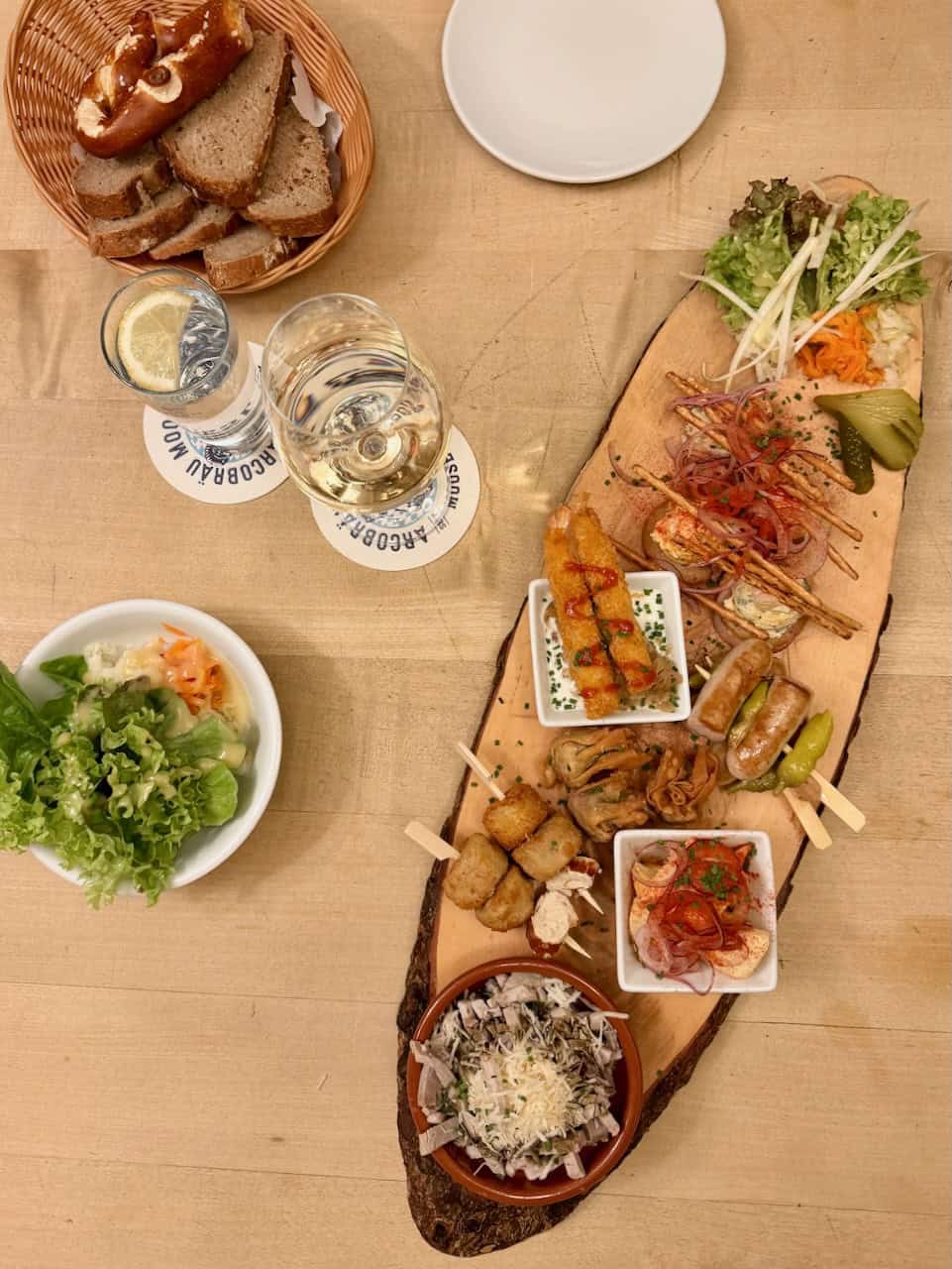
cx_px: 476
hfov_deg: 56.8
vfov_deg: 71.6
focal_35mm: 24
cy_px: 634
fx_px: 879
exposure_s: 1/50
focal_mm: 6.8
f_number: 1.8
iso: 200
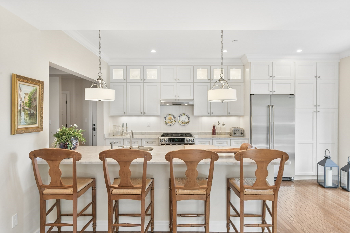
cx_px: 175
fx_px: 224
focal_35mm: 23
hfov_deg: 76.1
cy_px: 116
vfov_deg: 55.1
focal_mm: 23
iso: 640
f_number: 9
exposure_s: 1/25
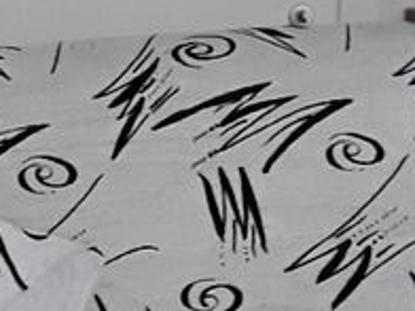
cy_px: 578
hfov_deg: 13.3
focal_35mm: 138
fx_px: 1654
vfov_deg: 10.1
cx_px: -250
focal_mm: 2.91
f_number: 1.9
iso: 160
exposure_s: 1/20
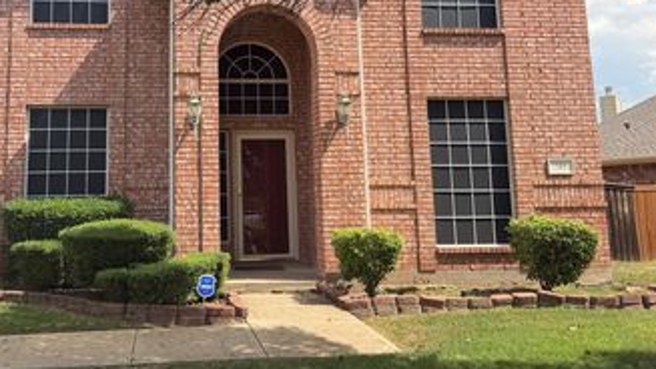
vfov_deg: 29.4
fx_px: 696
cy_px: 107
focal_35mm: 40
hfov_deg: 49.7
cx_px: 223
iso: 80
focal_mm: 6.76
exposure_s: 1/2907
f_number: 1.78
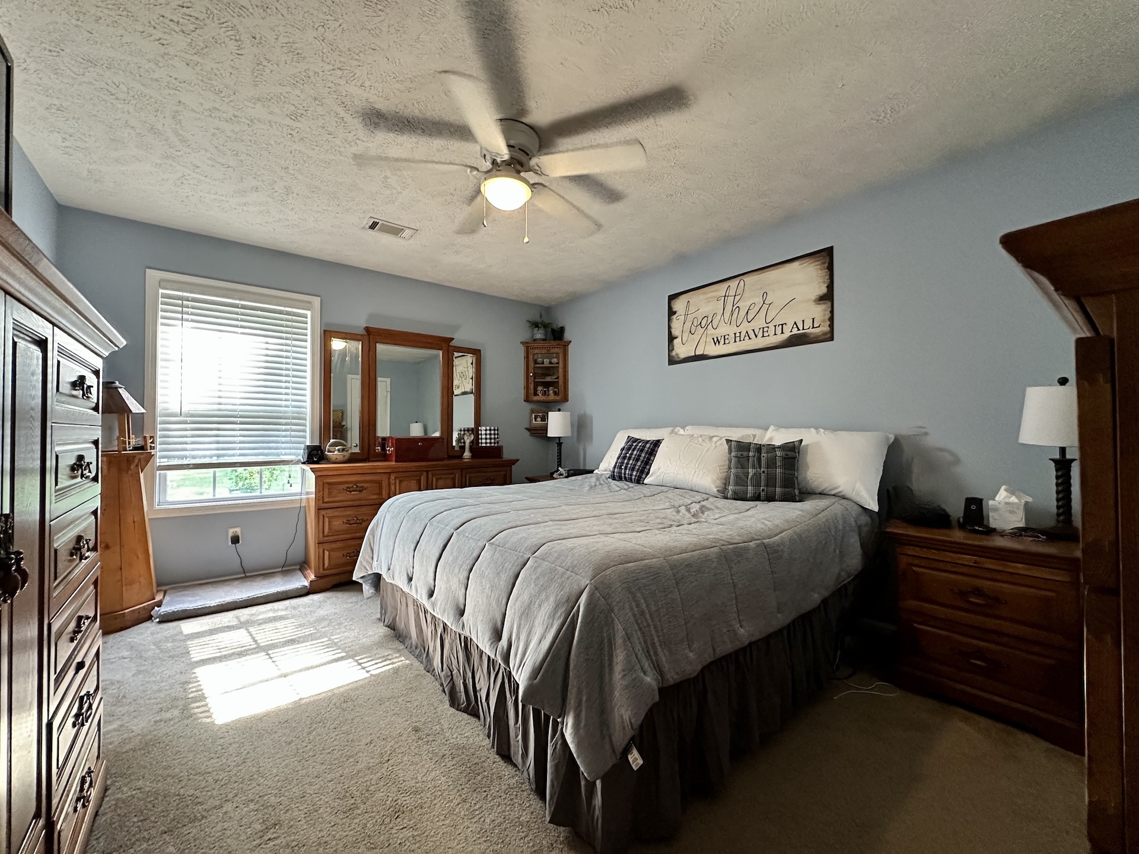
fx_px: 461
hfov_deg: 102.1
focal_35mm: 14
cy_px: 427
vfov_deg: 85.7
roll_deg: -0.1
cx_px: 570
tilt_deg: +0.9
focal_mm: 2.22
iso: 640
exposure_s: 1/60
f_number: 2.2
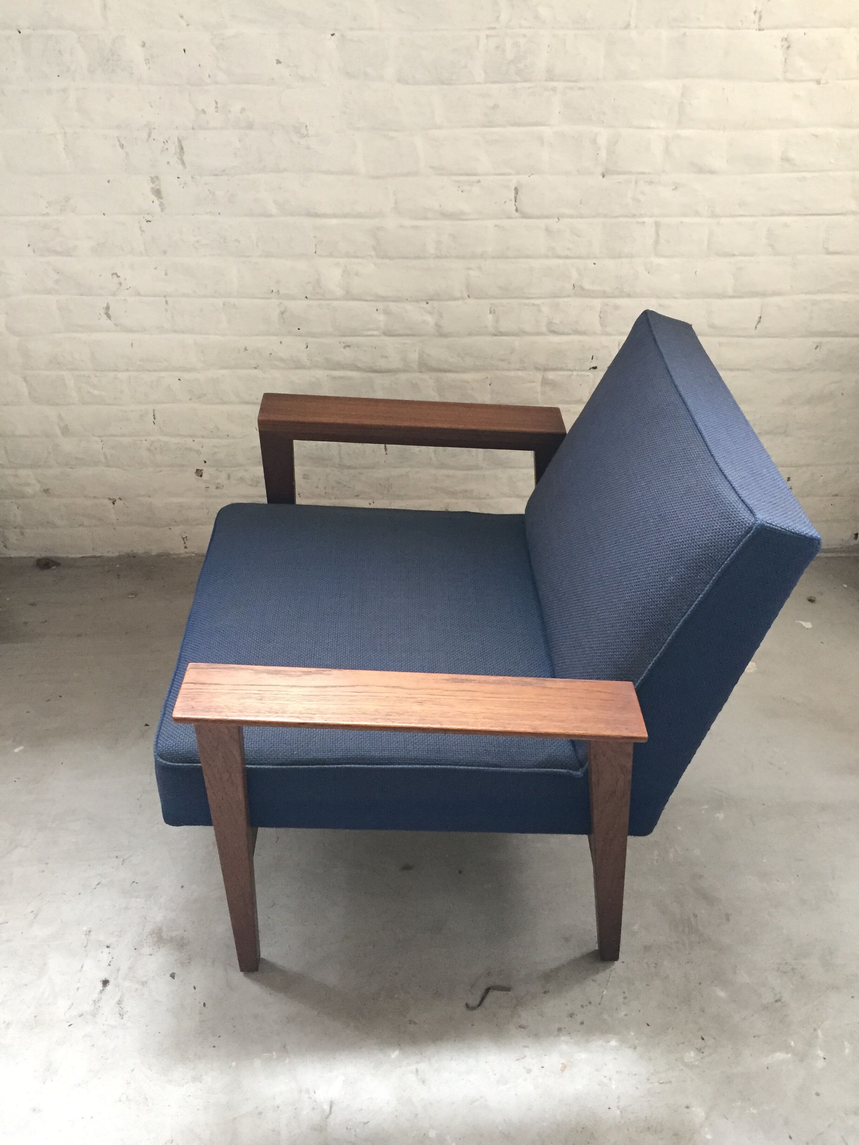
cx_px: 430
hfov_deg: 48.2
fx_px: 960
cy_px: 572
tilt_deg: -36.2
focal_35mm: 29
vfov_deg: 61.7
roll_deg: +0.5
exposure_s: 1/33
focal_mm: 4.15
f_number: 2.2
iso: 320
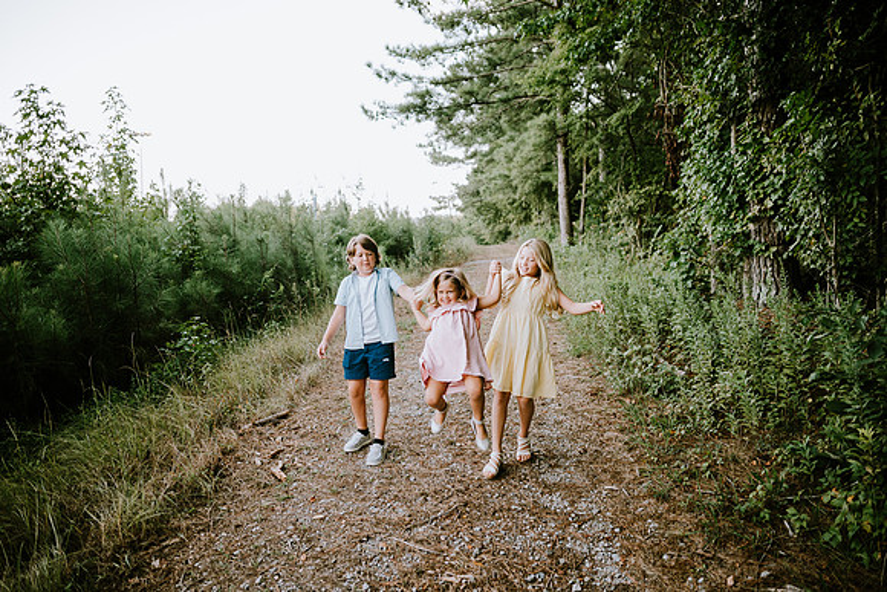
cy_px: 296
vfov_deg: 53.2
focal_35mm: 24
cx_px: 444
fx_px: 591
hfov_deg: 73.7
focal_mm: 24
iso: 320
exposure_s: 1/250
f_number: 2.2
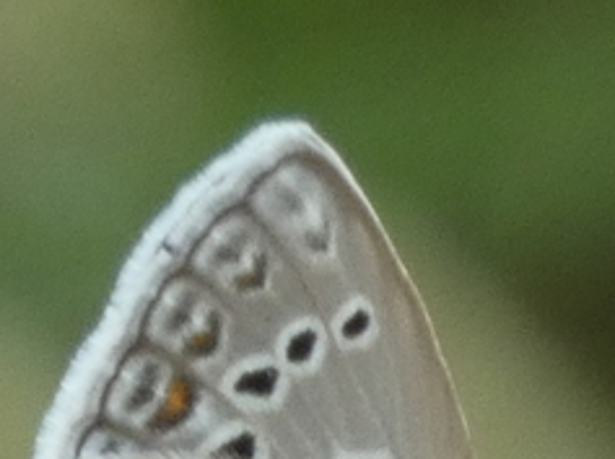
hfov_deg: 1.1
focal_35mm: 1857
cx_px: 243
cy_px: 669
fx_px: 32942
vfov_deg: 0.8
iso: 250
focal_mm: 92.3
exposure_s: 1/100
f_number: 5.6
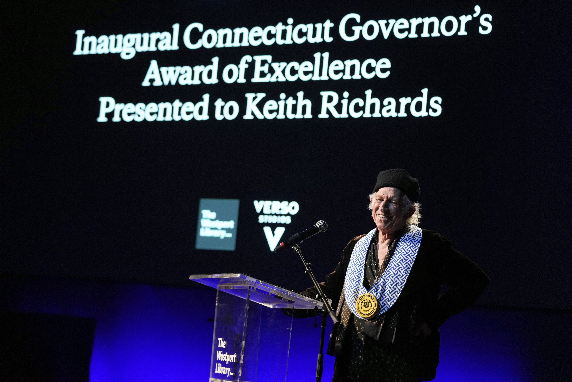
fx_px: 1589
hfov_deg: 20.4
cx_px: 286
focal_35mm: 100
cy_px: 191
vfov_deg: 13.7
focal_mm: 100
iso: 1600
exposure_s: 1/200
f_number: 2.8
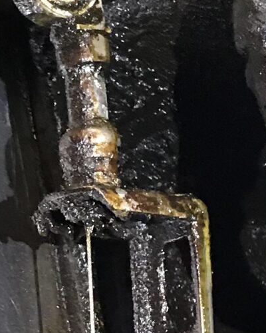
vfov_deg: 13.6
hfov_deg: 10.9
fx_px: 1378
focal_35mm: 140
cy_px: 314
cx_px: -13
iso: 100
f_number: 1.8
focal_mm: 3.99
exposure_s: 1/15
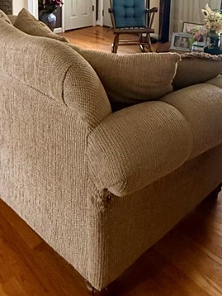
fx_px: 342
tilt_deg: -8.5
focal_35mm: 40
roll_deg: -1.5
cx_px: 135
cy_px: 2
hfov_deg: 35.9
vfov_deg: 41.0
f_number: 2.2
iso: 320
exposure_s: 1/68
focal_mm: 2.22
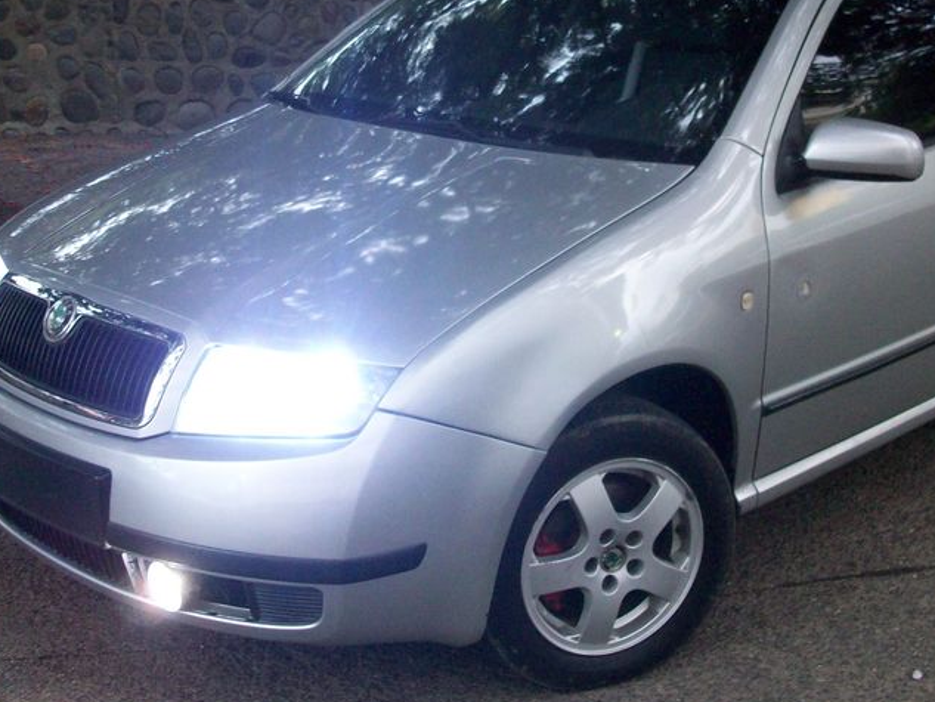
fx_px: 1486
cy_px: 250
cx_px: 594
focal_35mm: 55
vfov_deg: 26.5
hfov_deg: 34.7
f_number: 2.8
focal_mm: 5.7
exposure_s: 1/25.4
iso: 160
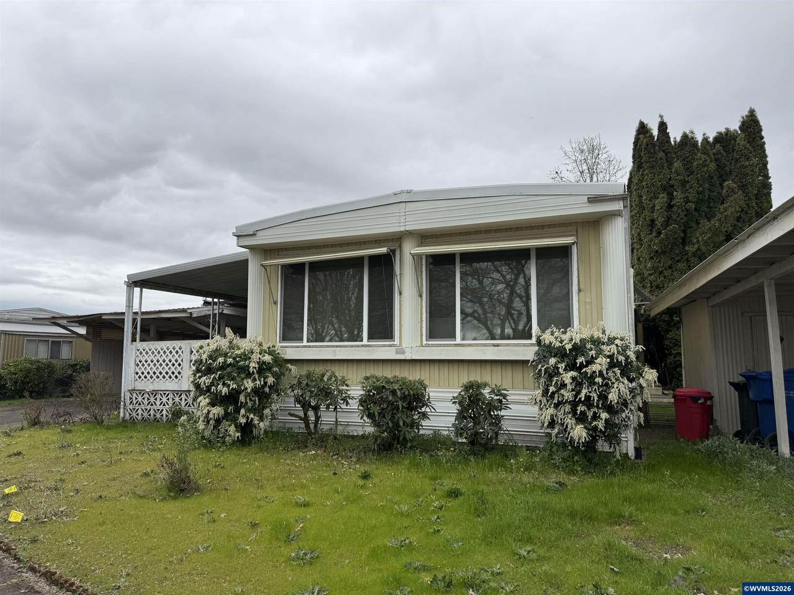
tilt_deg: +9.1
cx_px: 397
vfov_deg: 56.8
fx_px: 550
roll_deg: +0.1
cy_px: 298
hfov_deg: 71.6
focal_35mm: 24
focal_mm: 6.76
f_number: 1.78
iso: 80
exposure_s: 1/2703
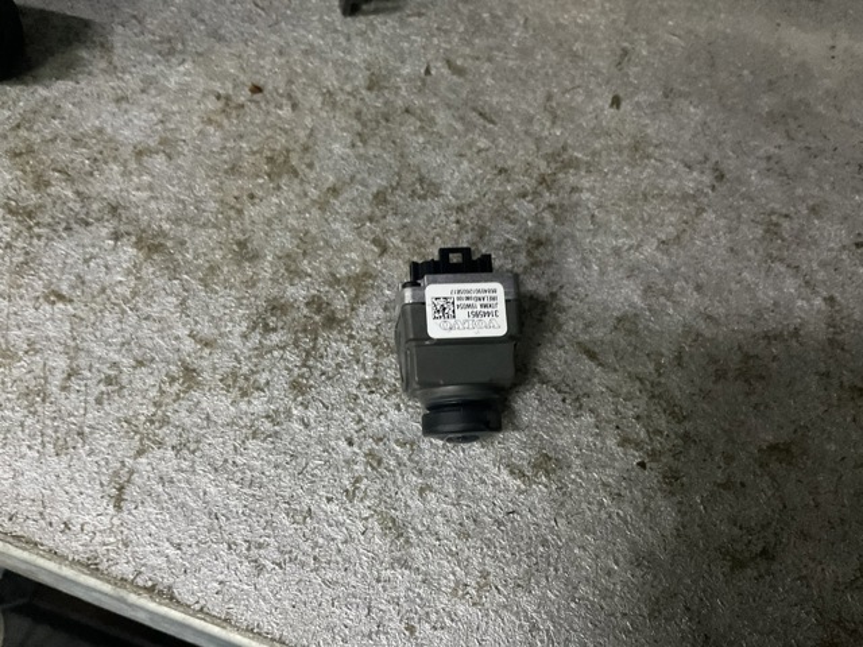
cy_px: 324
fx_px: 723
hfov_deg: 61.7
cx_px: 432
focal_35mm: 29
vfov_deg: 48.2
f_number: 1.8
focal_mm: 3
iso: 500
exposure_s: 1/25
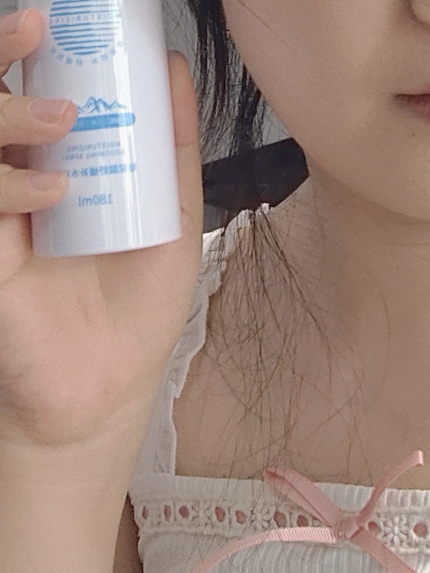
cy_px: -101
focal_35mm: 63
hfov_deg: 23.3
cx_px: 243
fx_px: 1044
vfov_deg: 27.4
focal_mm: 3.74
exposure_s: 1/33.3
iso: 216
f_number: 16
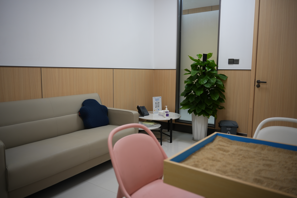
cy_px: 99
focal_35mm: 28
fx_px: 231
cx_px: 148
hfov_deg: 65.5
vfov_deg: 46.4
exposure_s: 1/100
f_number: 2.8
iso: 320
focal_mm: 28
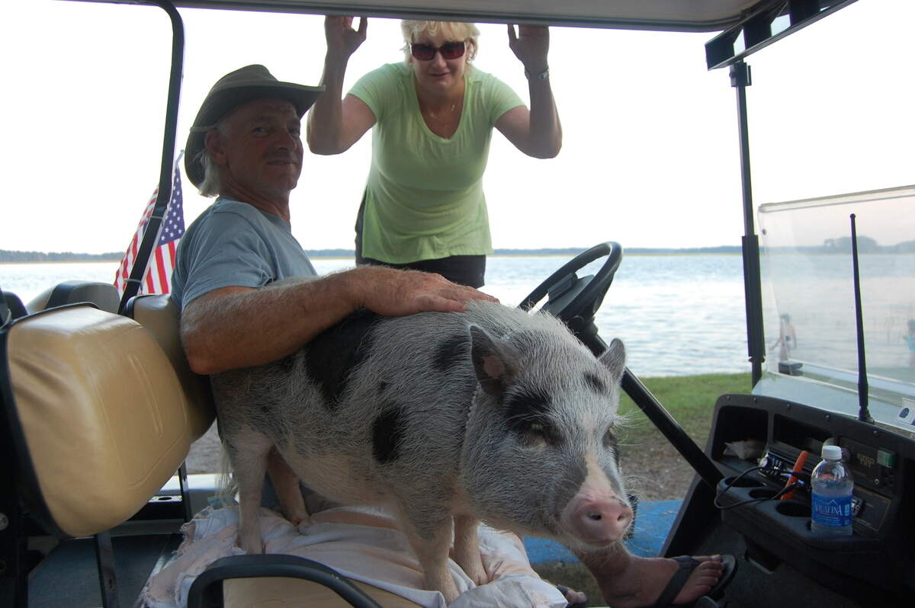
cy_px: 304
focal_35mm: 30
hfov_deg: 62.0
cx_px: 458
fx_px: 762
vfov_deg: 43.5
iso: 400
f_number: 5
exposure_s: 1/100
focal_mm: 20
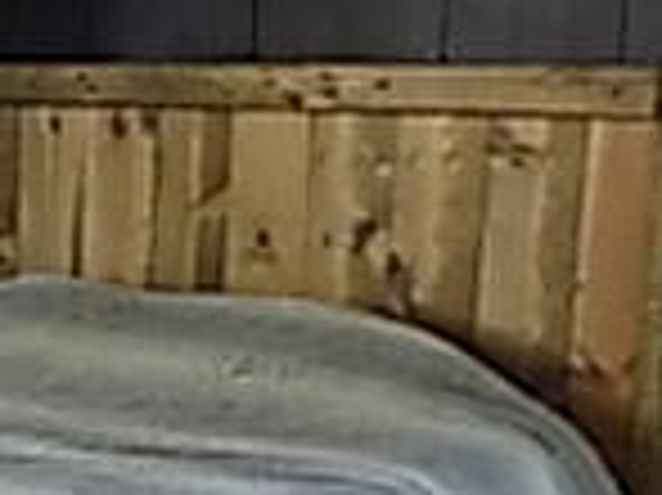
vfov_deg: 14.6
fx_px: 1911
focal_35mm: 100
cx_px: -396
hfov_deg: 17.3
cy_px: 464
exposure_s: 1/10
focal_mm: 4
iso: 400
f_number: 3.1
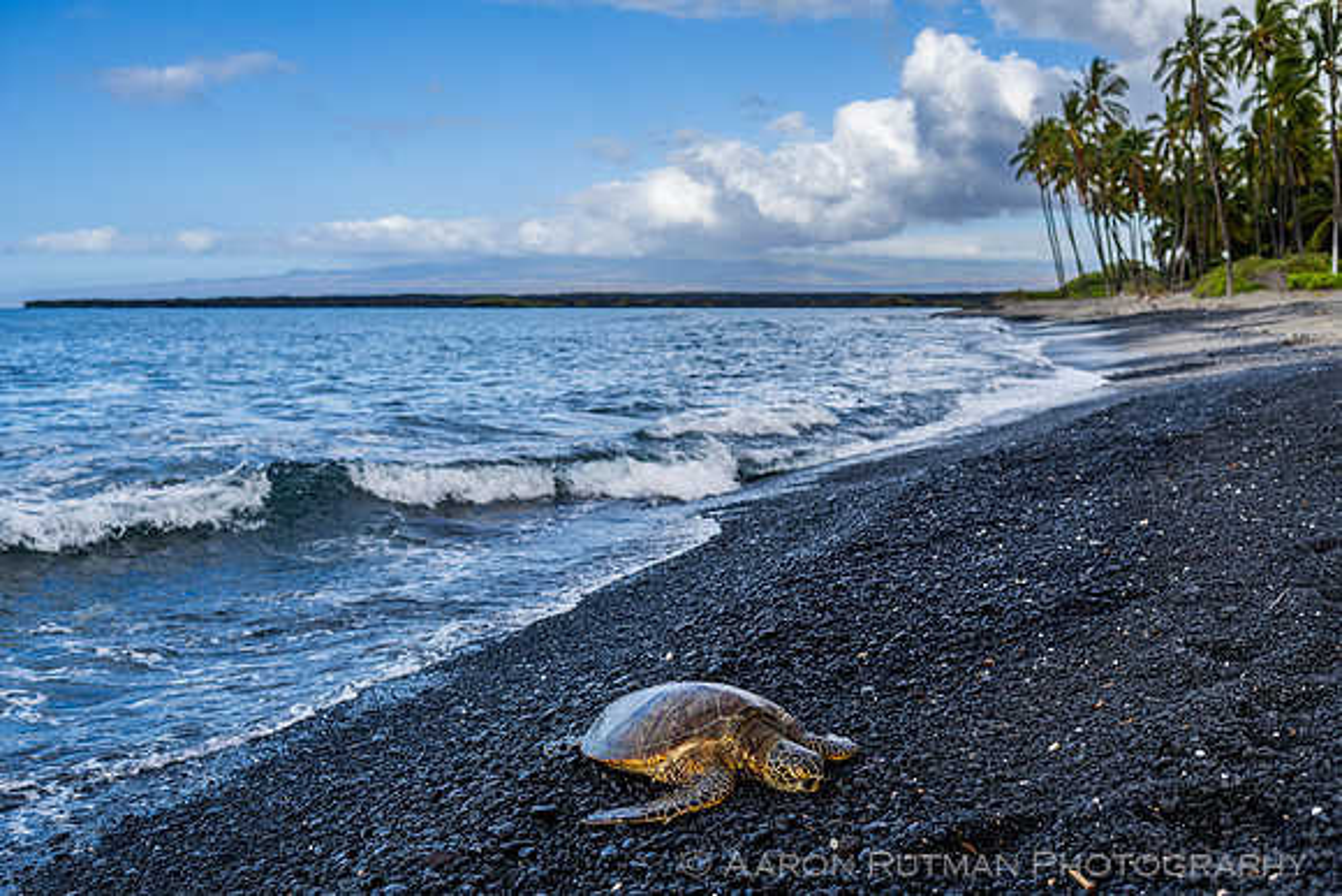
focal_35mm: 36
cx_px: 671
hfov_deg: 52.7
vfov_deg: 36.6
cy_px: 448
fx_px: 1355
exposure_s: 1/1250
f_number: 4
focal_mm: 35
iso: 125
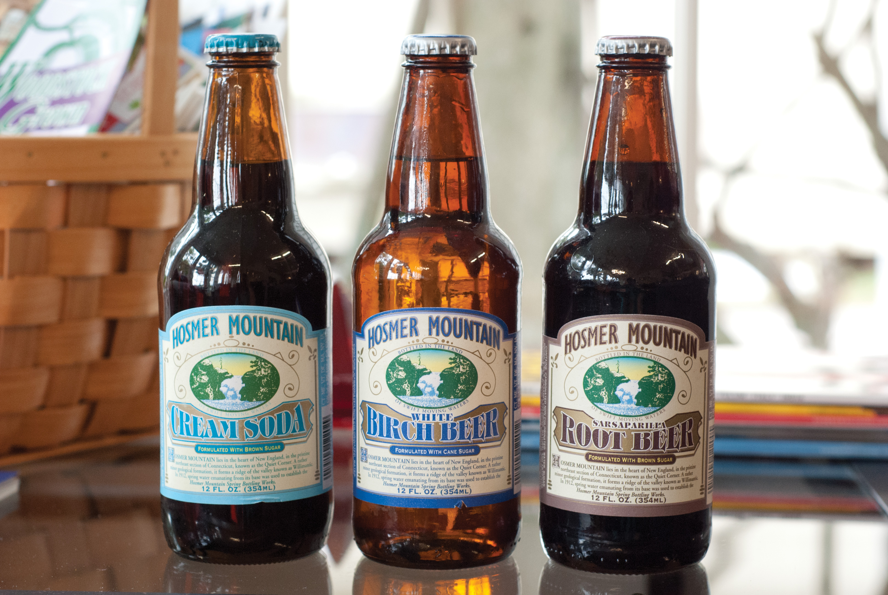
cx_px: 444
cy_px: 298
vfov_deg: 18.2
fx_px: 1852
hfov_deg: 27.0
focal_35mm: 75
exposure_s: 1/60
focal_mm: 50
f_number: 5.6
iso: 800
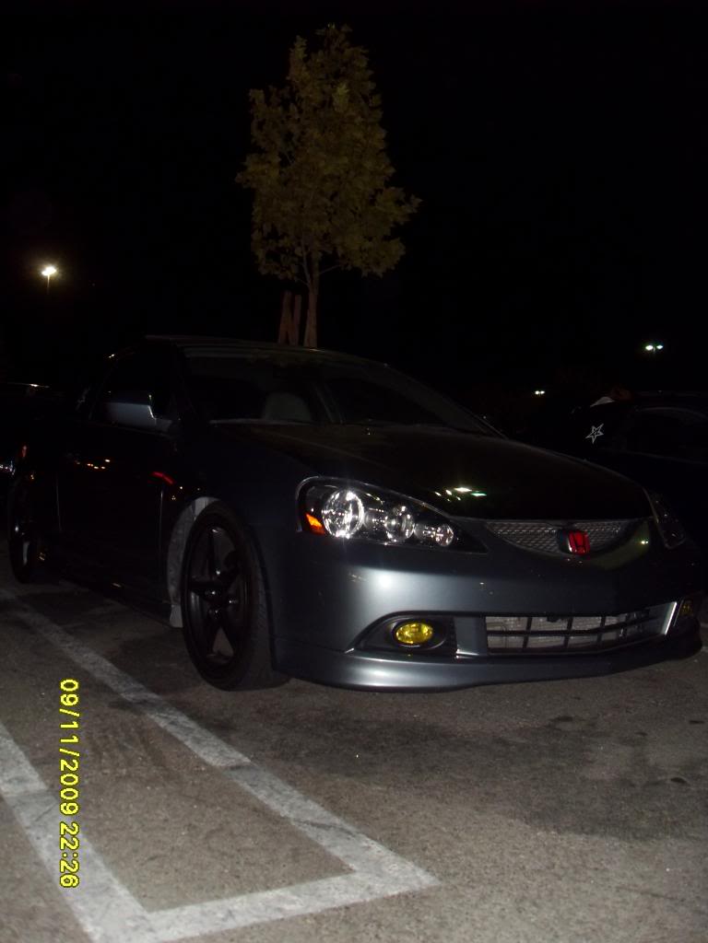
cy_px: 472
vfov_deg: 54.0
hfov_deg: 41.8
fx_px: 927
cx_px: 354
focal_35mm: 34
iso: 240
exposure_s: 1/45
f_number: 2.8
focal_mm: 6.3
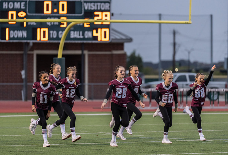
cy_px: 75
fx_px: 1595
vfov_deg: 5.5
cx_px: 114
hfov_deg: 8.2
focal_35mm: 251
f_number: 2.8
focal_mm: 200
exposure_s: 1/1000
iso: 1600
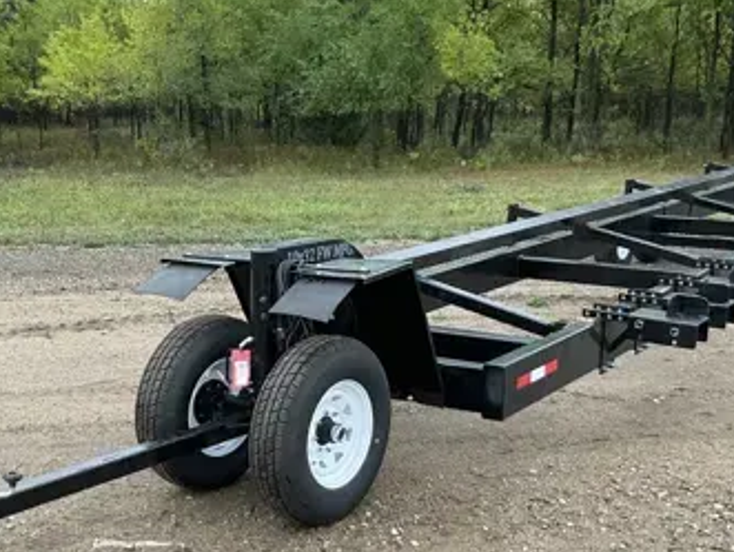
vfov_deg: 26.1
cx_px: 290
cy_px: 350
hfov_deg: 34.2
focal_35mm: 56
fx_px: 1189
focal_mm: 3
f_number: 1.8
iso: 50
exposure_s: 1/122
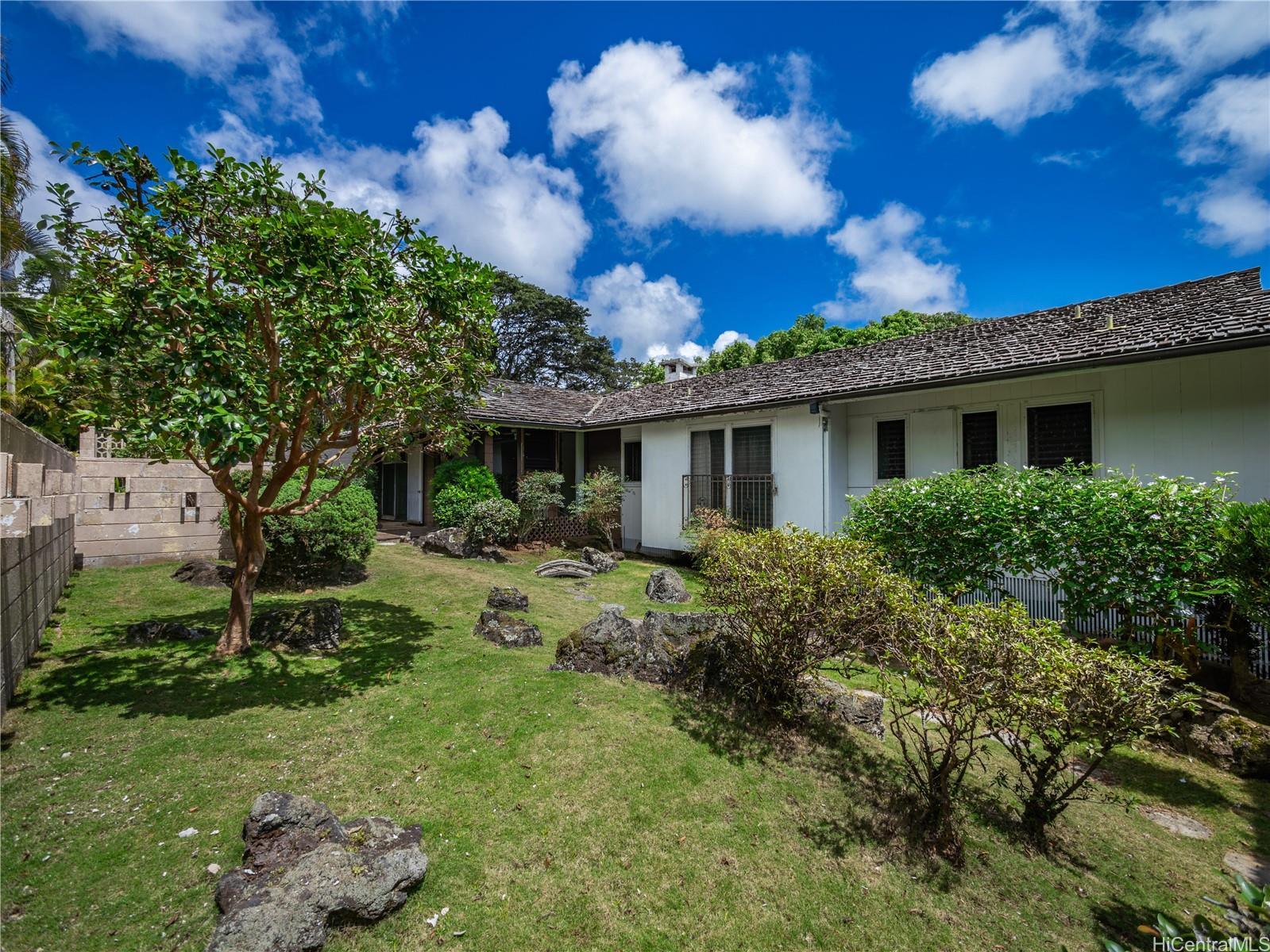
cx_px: 635
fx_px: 514
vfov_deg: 85.7
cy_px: 476
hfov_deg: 102.1
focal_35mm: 14
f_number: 4
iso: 160
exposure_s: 1/8000
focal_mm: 7
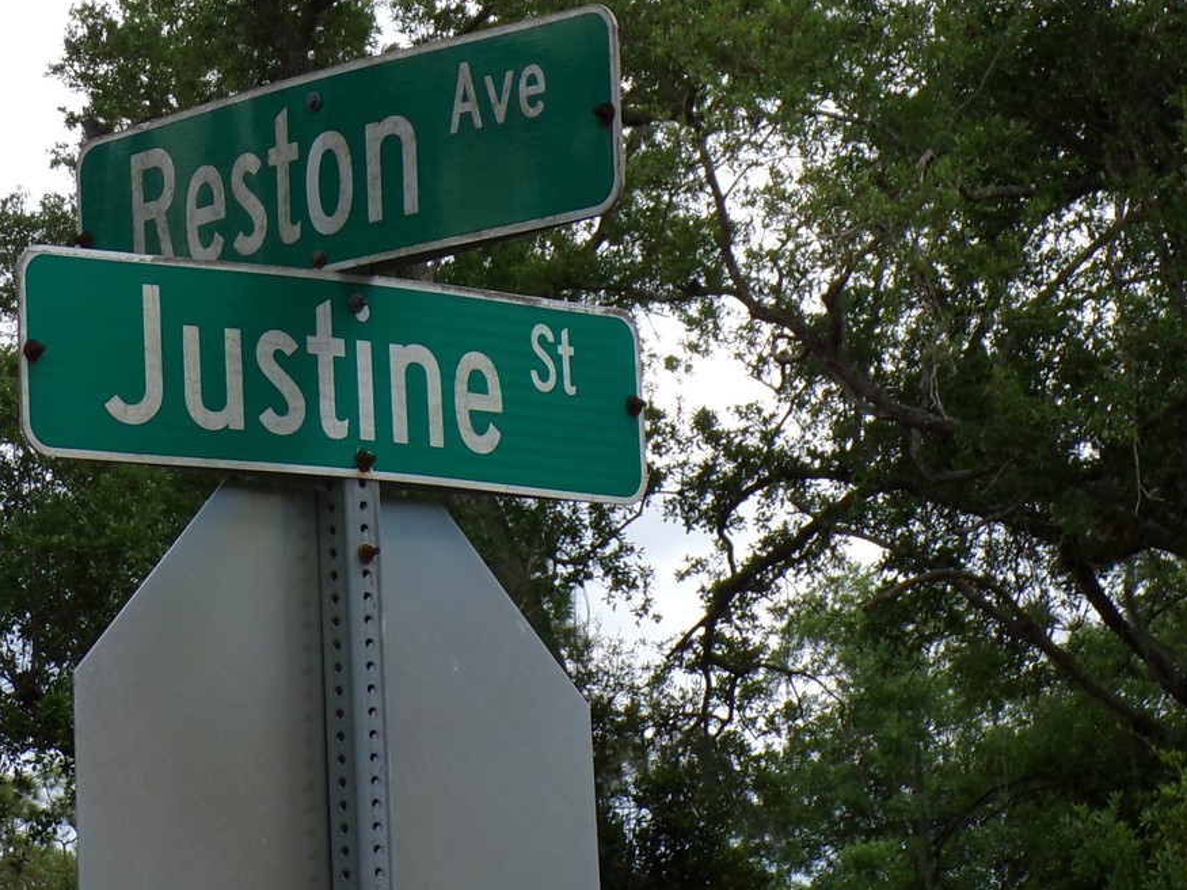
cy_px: 328
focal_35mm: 181
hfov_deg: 10.9
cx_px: 357
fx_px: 6206
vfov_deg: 8.2
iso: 100
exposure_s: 1/480
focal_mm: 17.7
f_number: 4.7
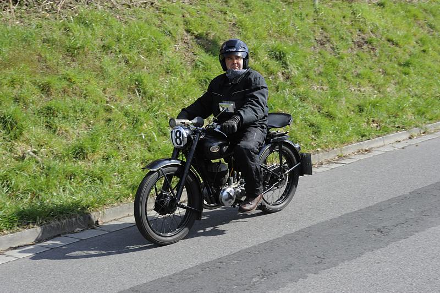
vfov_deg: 19.4
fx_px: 855
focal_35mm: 70
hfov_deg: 28.9
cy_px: 146
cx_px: 220
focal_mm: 70
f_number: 9
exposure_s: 1/320
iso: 320
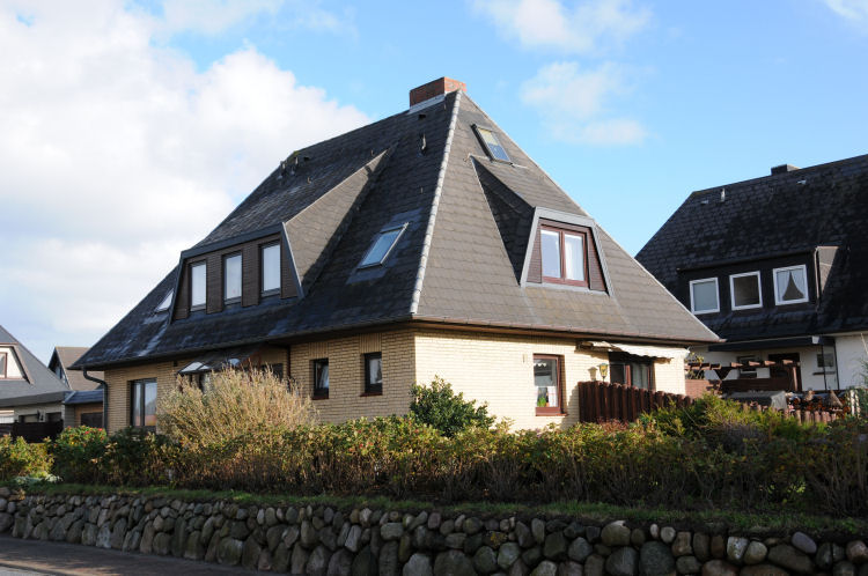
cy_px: 288
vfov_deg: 34.1
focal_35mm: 39
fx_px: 939
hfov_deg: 49.6
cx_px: 434
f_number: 8
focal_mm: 26
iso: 250
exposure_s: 1/250
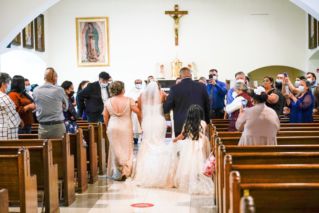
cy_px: 106
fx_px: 620
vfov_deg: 19.5
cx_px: 160
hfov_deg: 28.8
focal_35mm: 70
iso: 640
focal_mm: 70
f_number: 2.8
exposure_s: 1/125
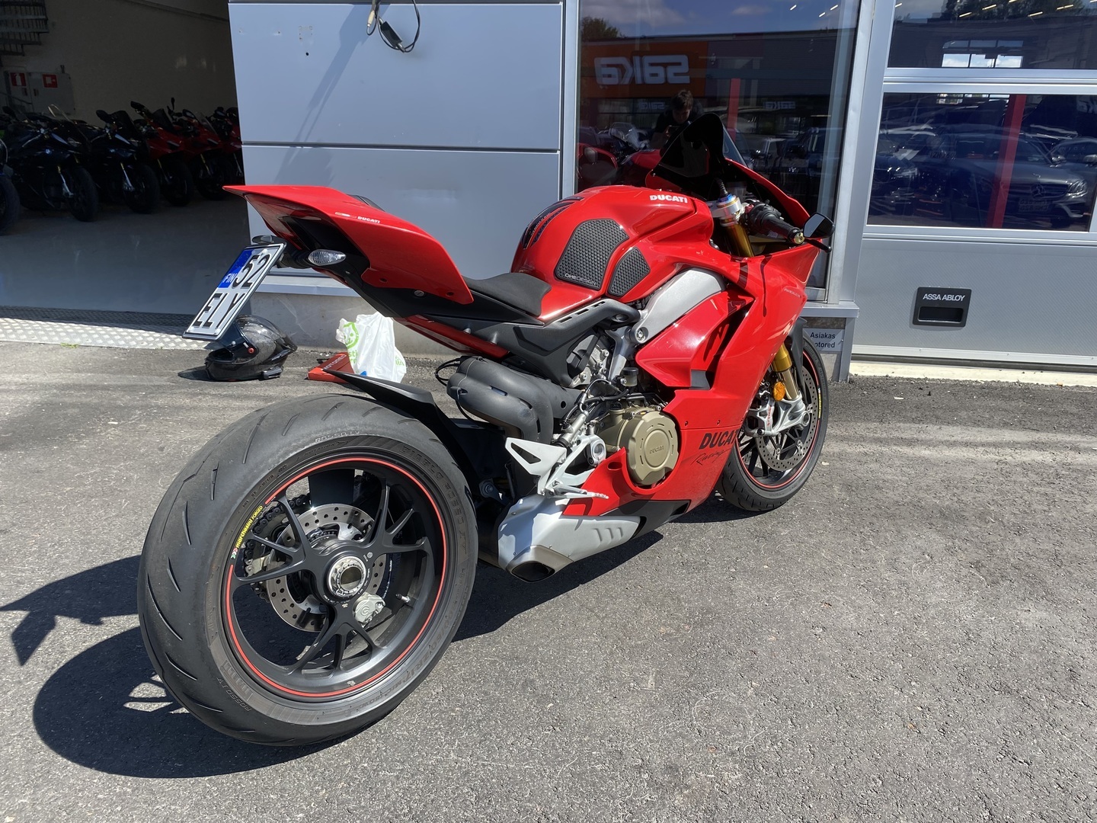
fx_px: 824
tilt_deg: -19.1
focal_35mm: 26
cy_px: 412
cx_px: 548
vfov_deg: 53.1
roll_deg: -0.3
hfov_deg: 67.3
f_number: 1.8
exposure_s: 1/1395
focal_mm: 4.25
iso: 32
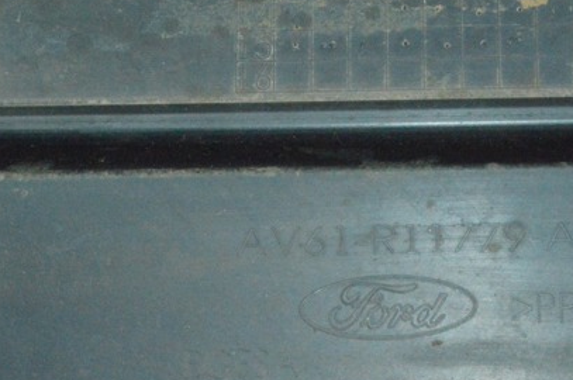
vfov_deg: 10.5
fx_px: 2062
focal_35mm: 130
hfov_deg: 15.8
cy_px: 258
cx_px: 415
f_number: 36
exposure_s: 1/50
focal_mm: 55
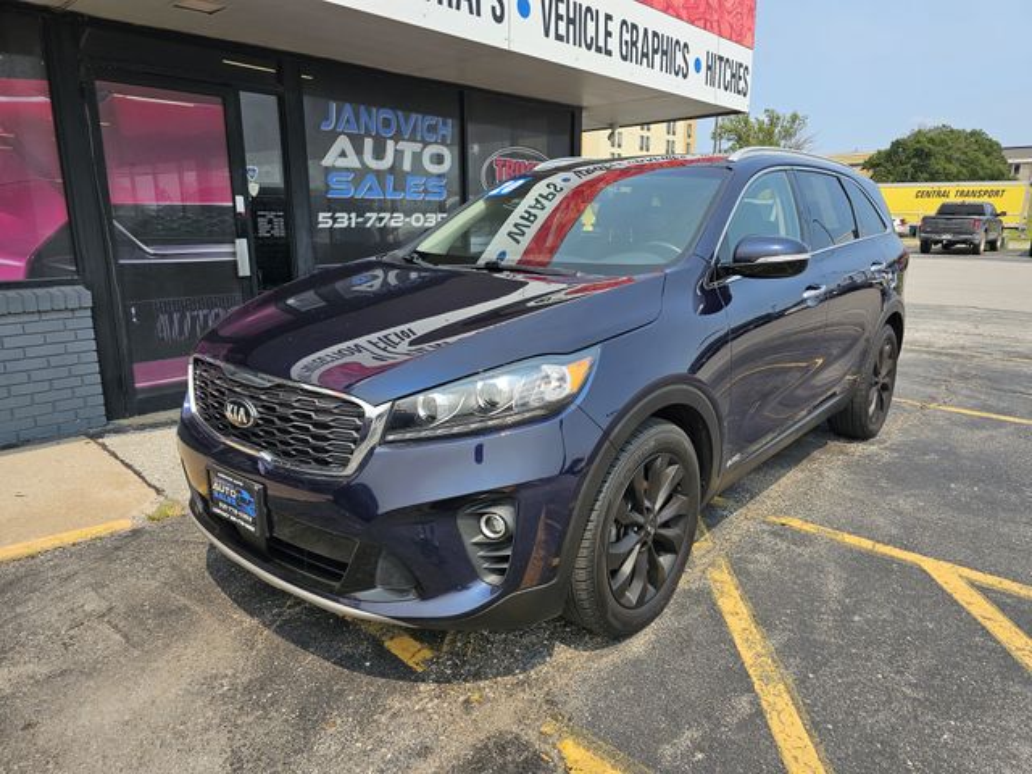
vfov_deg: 58.9
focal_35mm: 23
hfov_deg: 73.9
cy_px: 387
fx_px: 686
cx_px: 516
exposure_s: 1/703
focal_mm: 6.3
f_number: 1.7
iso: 12
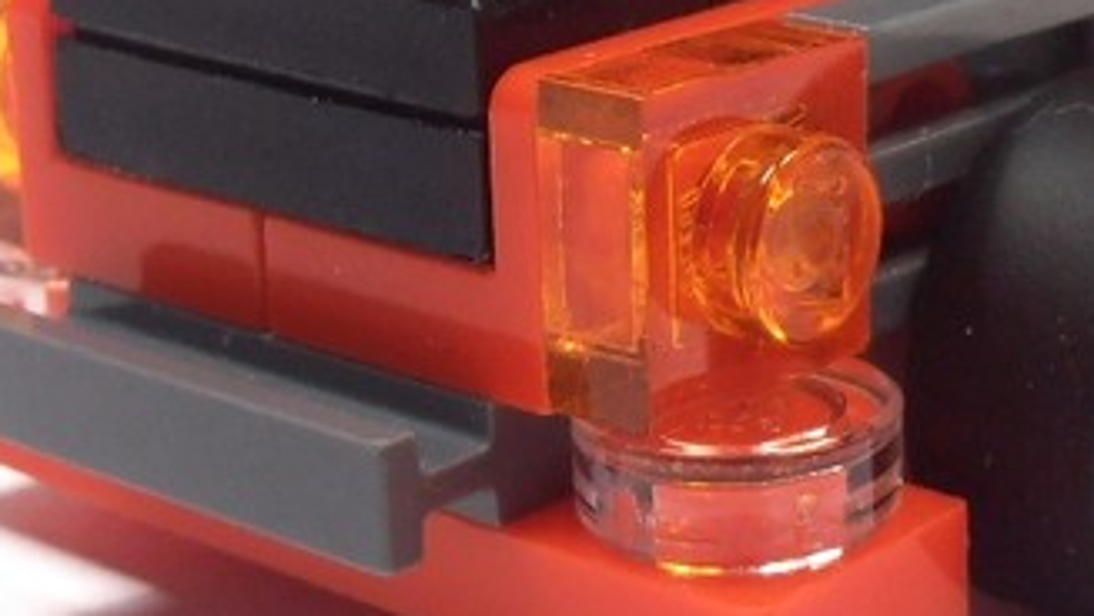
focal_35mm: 111
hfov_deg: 18.9
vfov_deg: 10.8
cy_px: 45
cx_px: 1010
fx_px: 3220
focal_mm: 6.61
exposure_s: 1/40
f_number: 3.9
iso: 80
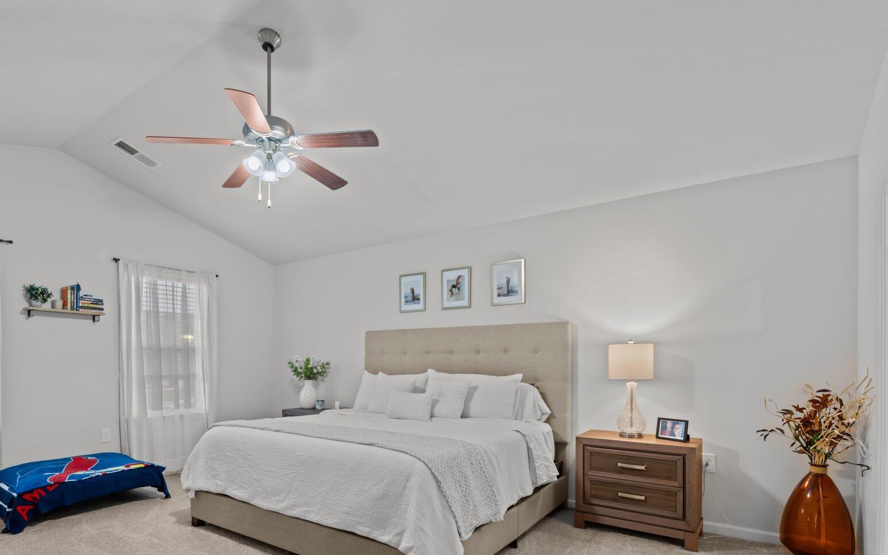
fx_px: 460
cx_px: 354
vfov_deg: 60.5
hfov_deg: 86.9
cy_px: 377
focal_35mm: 19
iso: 400
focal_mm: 14
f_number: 9
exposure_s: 1.3
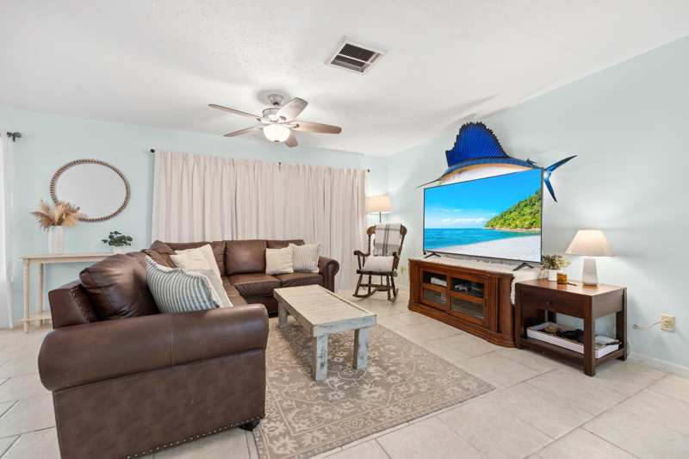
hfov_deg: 104.3
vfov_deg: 81.2
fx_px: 268
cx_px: 344
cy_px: 230
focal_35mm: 14
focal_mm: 14
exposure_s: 4
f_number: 9
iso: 250
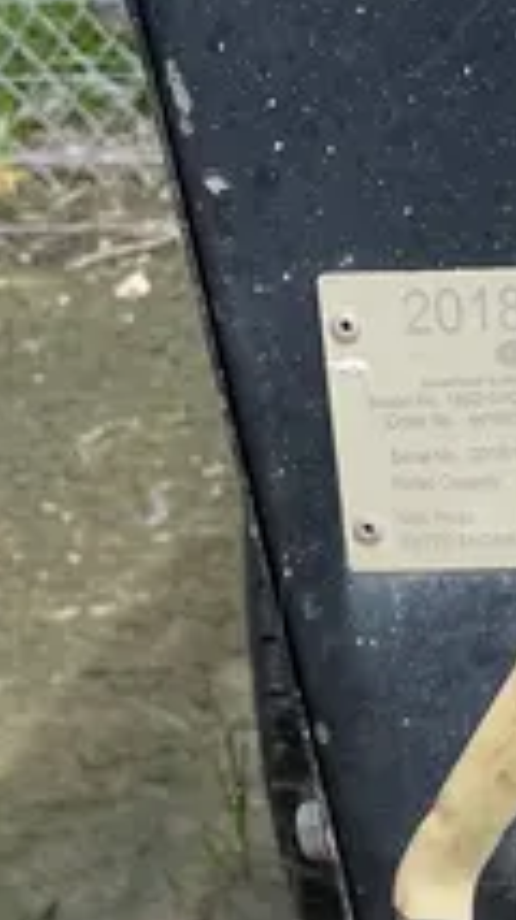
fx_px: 2365
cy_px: 1103
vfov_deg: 20.6
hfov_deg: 12.2
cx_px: 611
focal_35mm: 97
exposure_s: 1/1233
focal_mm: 4.2
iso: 32
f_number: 1.6
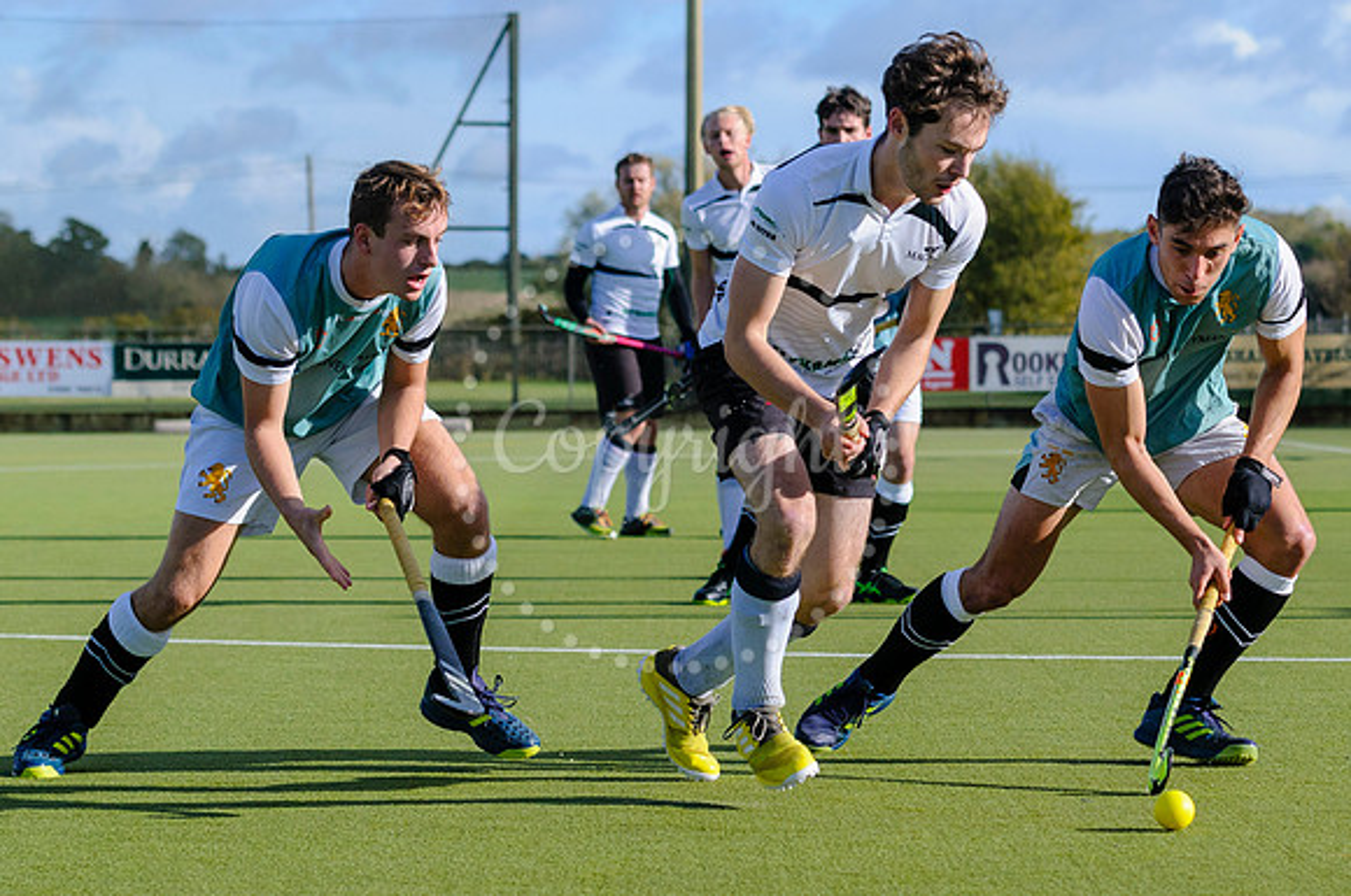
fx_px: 5213
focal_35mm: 139
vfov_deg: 9.8
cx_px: 773
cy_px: 404
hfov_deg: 14.8
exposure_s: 1/4000
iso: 400
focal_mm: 70
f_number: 4
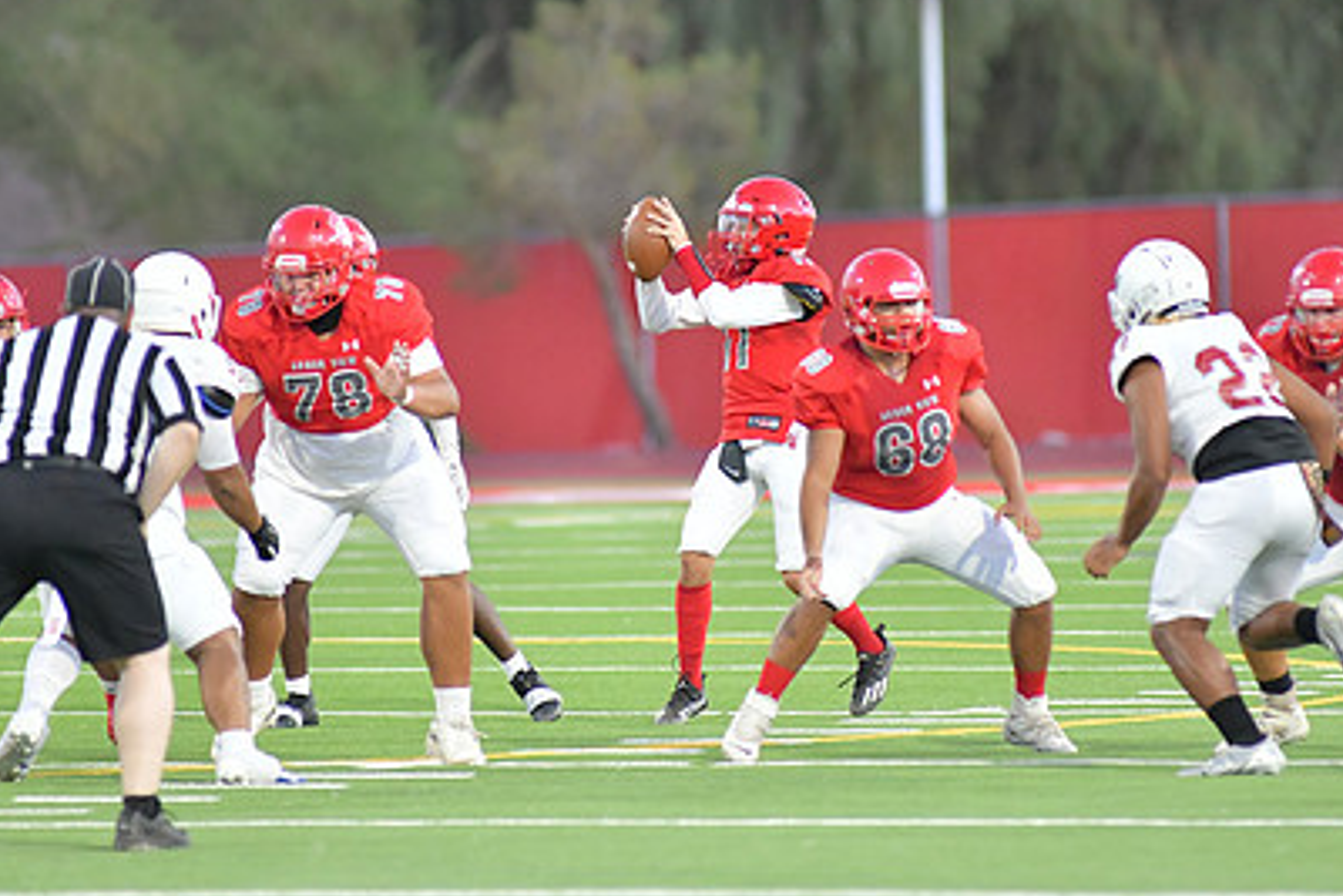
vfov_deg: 3.2
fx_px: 16233
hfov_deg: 4.7
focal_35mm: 435
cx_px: 695
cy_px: 357
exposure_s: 1/1250
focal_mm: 300
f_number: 3.5
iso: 7200
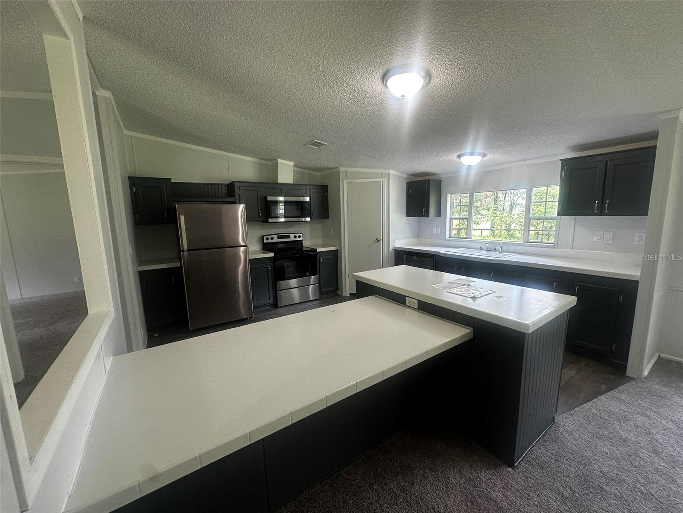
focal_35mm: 14
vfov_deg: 85.7
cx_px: 342
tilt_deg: -8.1
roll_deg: +1.8
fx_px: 276
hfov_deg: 102.1
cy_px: 256
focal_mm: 2.22
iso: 125
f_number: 2.2
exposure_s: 1/120
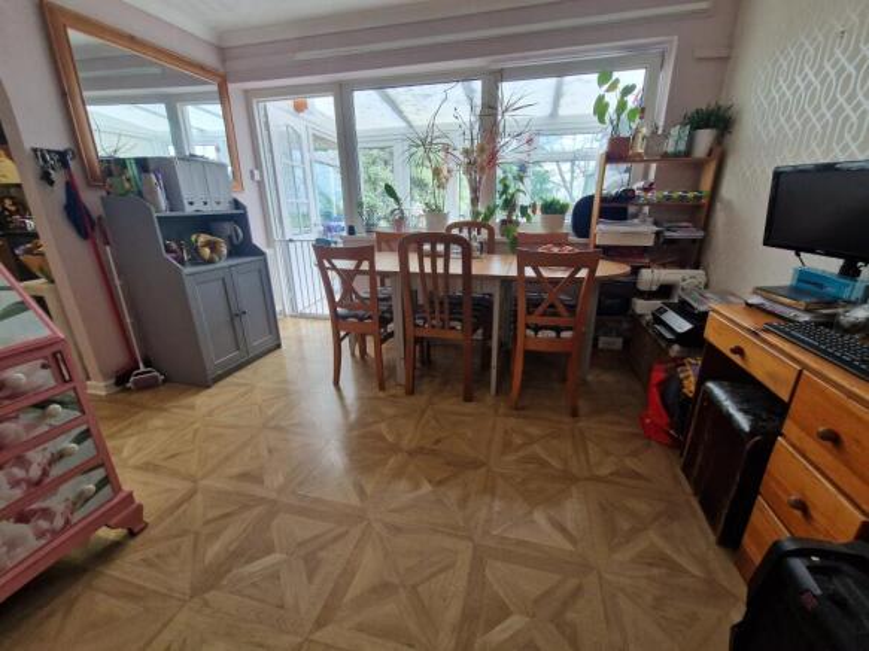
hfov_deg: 106.2
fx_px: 326
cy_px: 326
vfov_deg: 89.9
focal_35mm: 13
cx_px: 434
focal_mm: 2.2
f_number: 2.2
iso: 160
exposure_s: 1/50
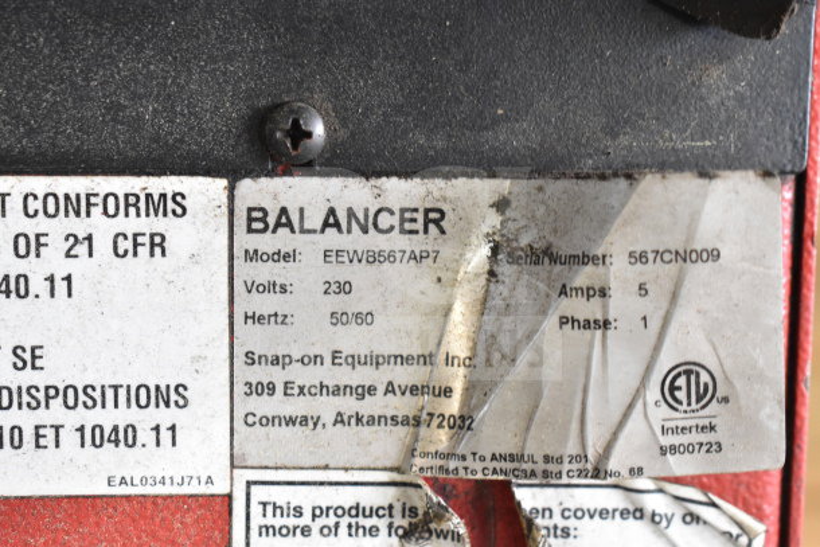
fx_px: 1640
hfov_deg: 28.1
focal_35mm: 72
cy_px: 274
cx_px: 410
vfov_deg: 18.9
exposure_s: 1/80
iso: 2000
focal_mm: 48
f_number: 5.3
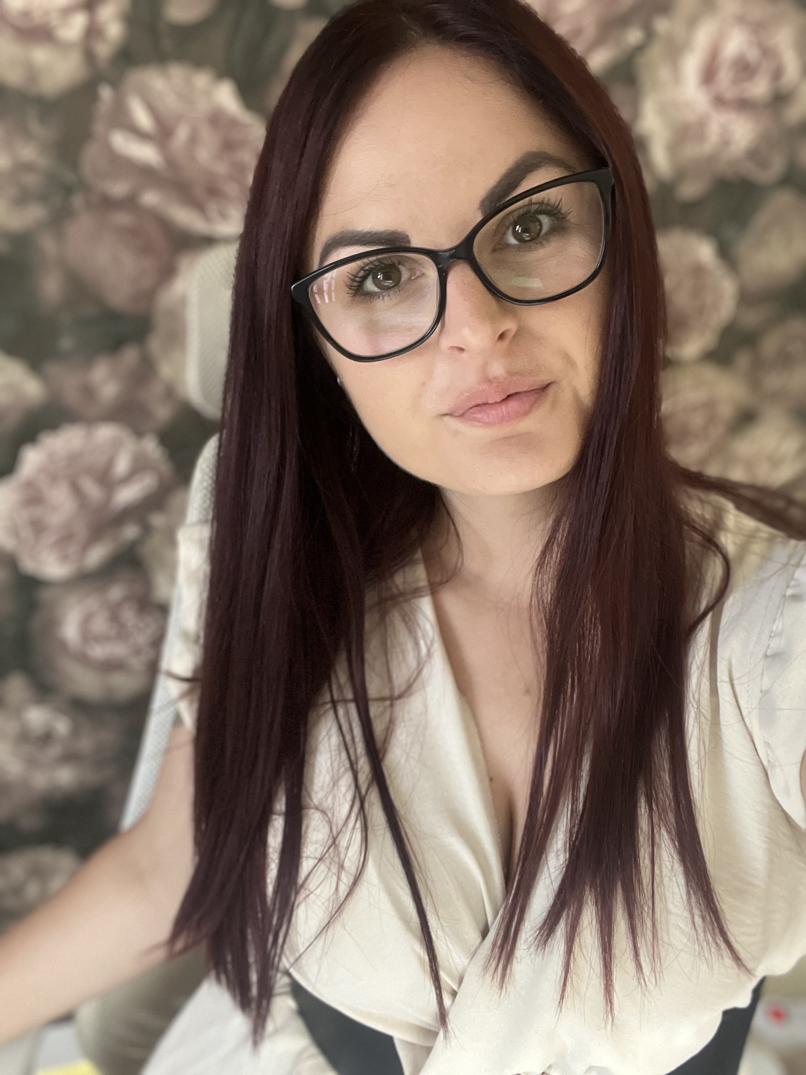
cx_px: 403
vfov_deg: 60.0
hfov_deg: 46.8
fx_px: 931
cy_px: 538
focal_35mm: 30
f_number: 2.2
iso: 400
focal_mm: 2.71
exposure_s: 1/58
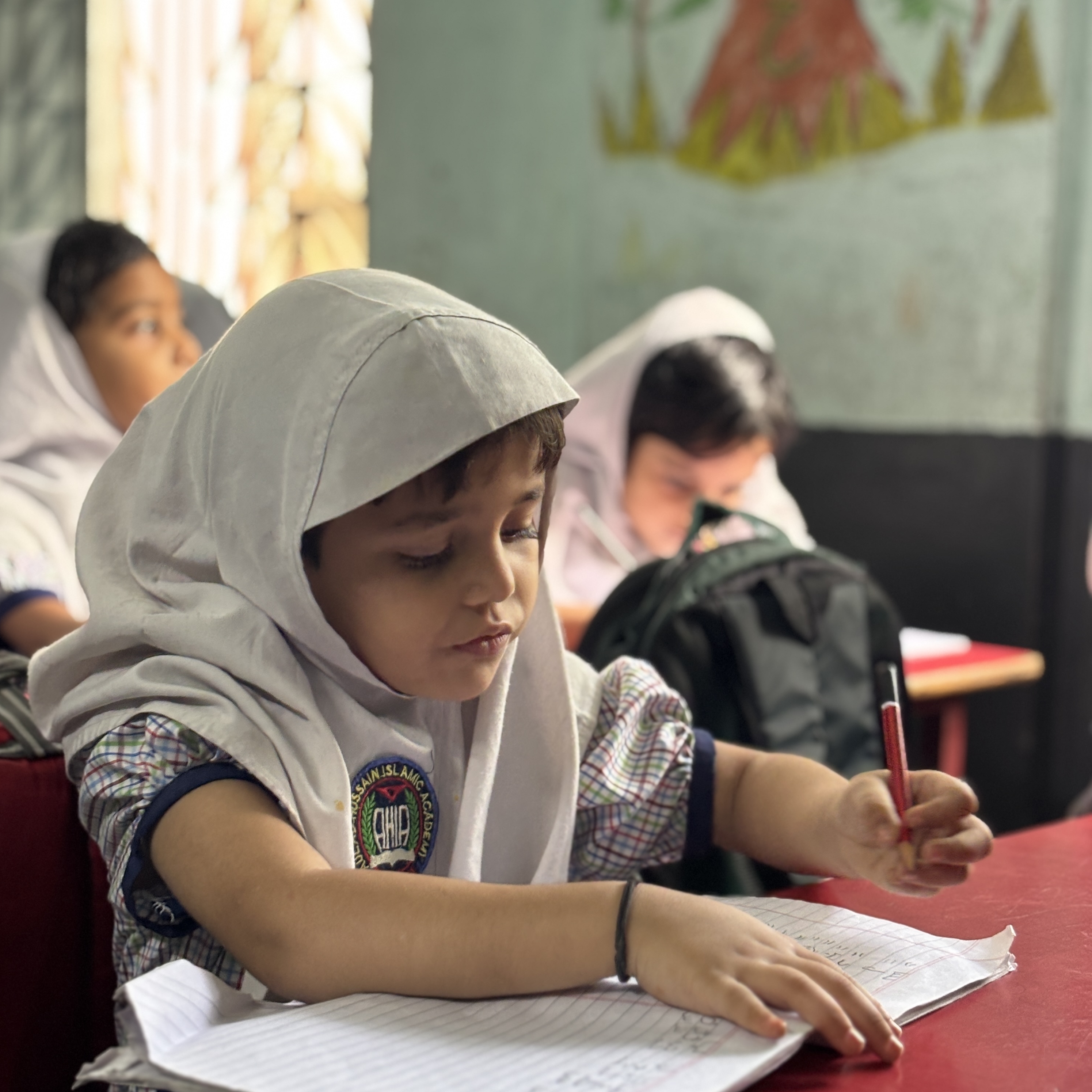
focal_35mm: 62
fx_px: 2213
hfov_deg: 27.7
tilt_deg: -4.8
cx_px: 544
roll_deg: -2.0
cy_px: 514
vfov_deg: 27.7
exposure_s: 1/33
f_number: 1.6
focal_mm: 5.96
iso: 125
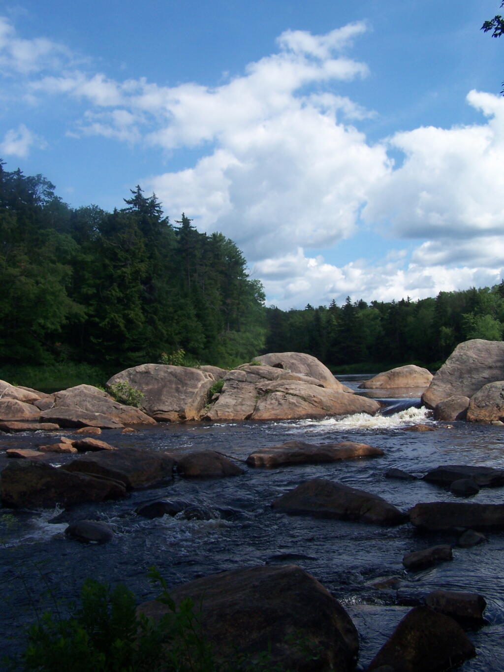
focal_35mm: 38
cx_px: 252
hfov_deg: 37.7
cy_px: 336
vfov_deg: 49.0
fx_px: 738
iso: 80
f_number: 4
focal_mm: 6.3
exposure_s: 1/1000
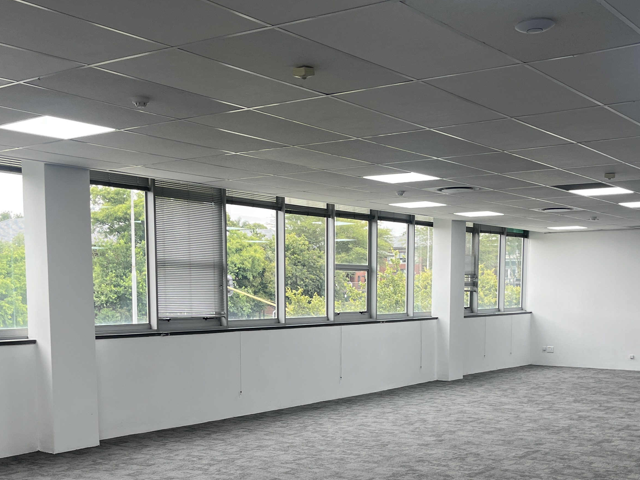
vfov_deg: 31.4
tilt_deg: -7.5
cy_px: 384
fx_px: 832
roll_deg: -0.8
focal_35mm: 45
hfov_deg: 42.1
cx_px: 328
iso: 32
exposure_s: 1/100
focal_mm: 5.1
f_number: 1.6
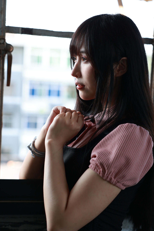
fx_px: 430
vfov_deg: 30.1
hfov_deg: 20.3
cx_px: 77
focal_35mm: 67
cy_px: 116
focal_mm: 67
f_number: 2.8
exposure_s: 1/200
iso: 250
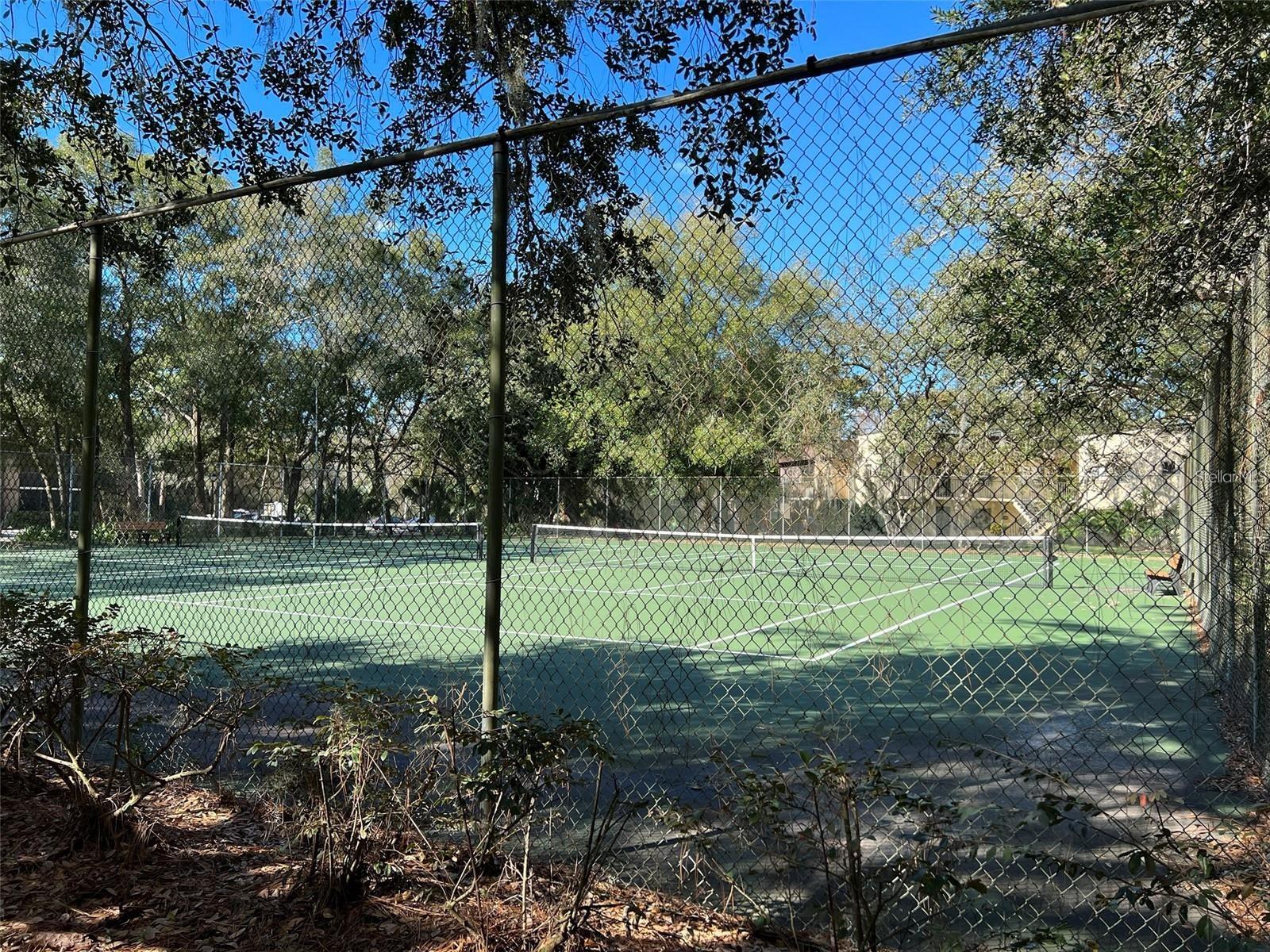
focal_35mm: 26
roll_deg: -1.2
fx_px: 954
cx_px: 635
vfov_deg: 53.1
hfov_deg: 67.3
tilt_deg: +1.9
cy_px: 476
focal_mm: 5.7
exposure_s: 1/1295
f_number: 1.5
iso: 50
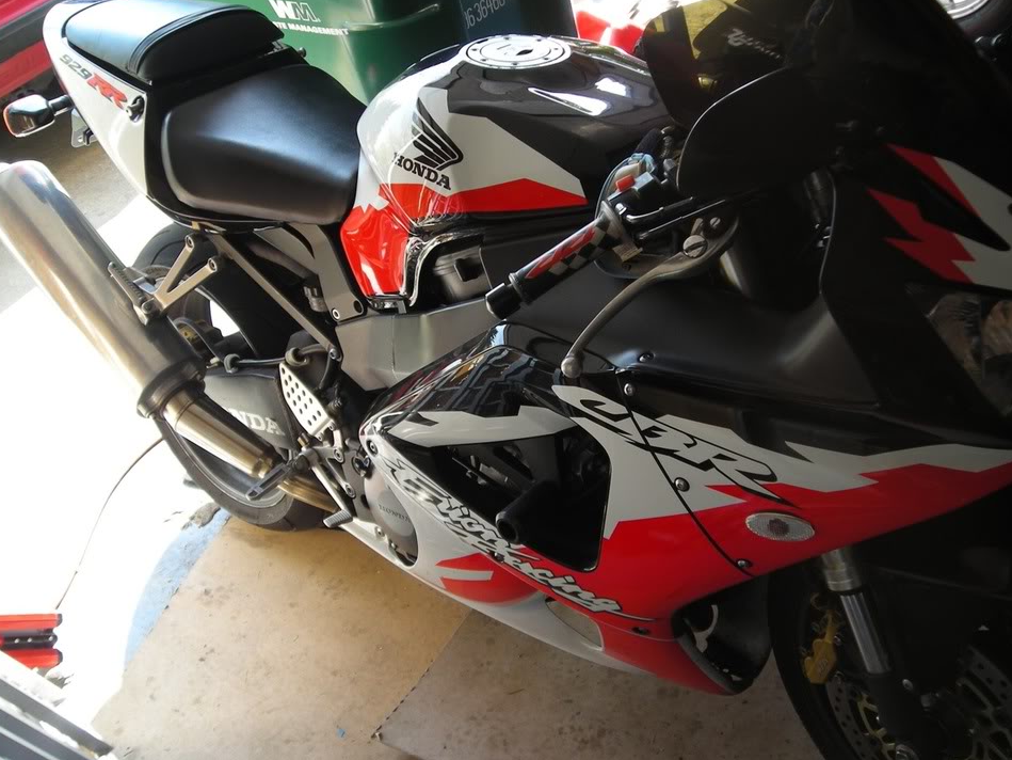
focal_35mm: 41
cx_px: 537
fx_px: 1199
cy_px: 370
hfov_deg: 45.7
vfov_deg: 35.1
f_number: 3.2
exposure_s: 1/51.7
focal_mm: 6.3
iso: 50
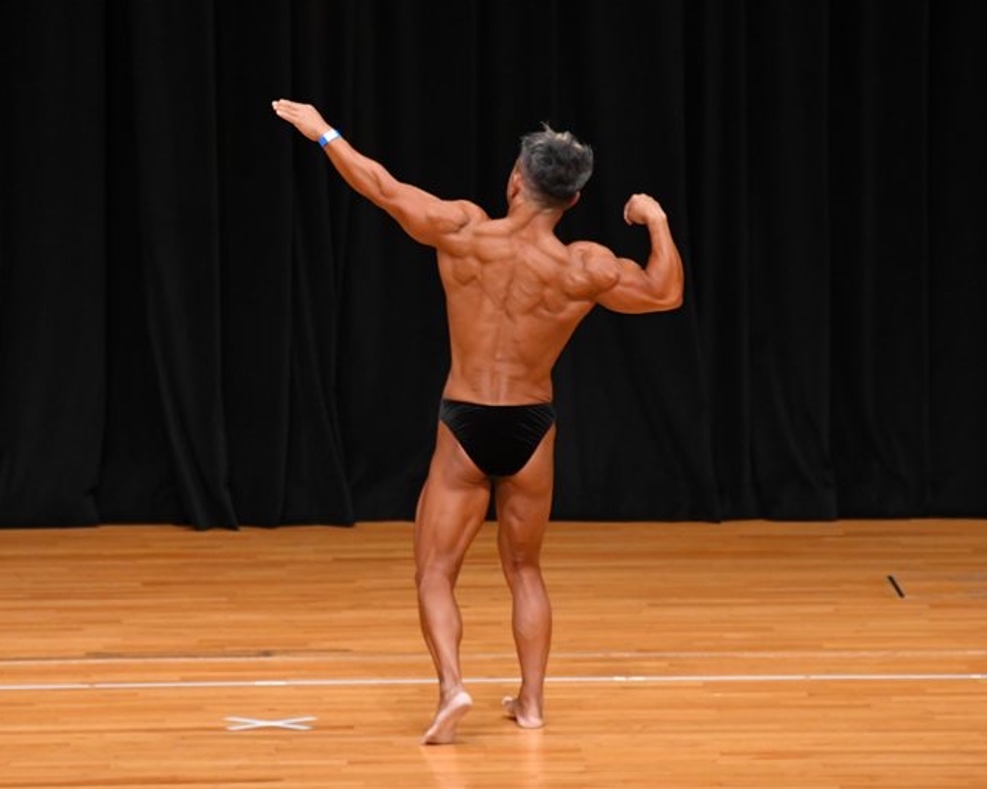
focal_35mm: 289
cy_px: 394
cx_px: 482
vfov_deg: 5.4
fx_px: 8438
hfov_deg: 6.7
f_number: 5.6
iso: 3200
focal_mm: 170
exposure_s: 1/400
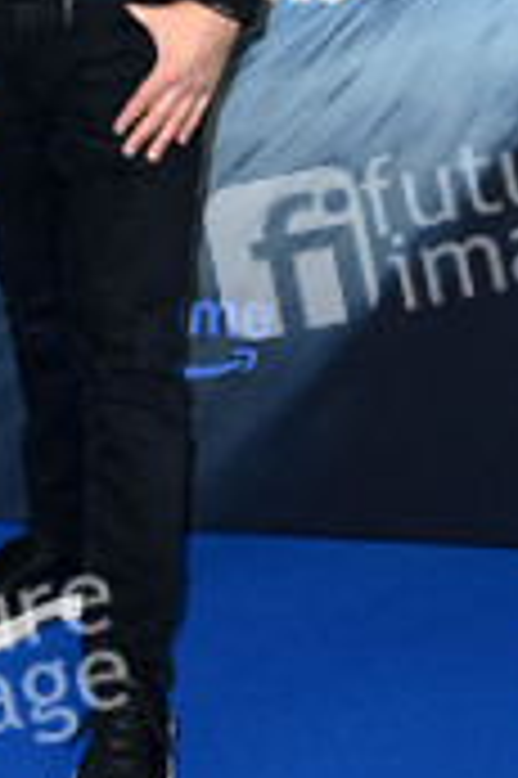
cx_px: 27
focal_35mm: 111
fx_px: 2400
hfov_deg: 12.2
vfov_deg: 18.0
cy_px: 9
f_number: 6.3
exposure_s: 1/250
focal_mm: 48
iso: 1600
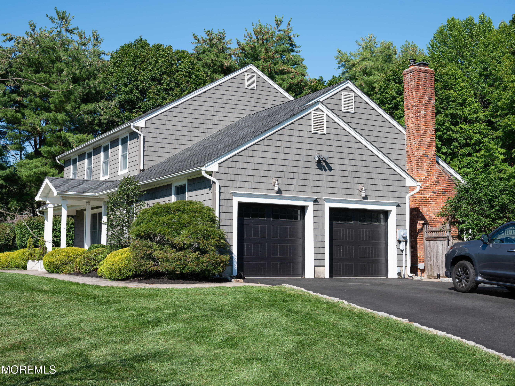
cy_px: 192
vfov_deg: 30.9
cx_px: 257
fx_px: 699
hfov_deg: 40.4
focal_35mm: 47
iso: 100
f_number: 8
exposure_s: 1/250
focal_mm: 43
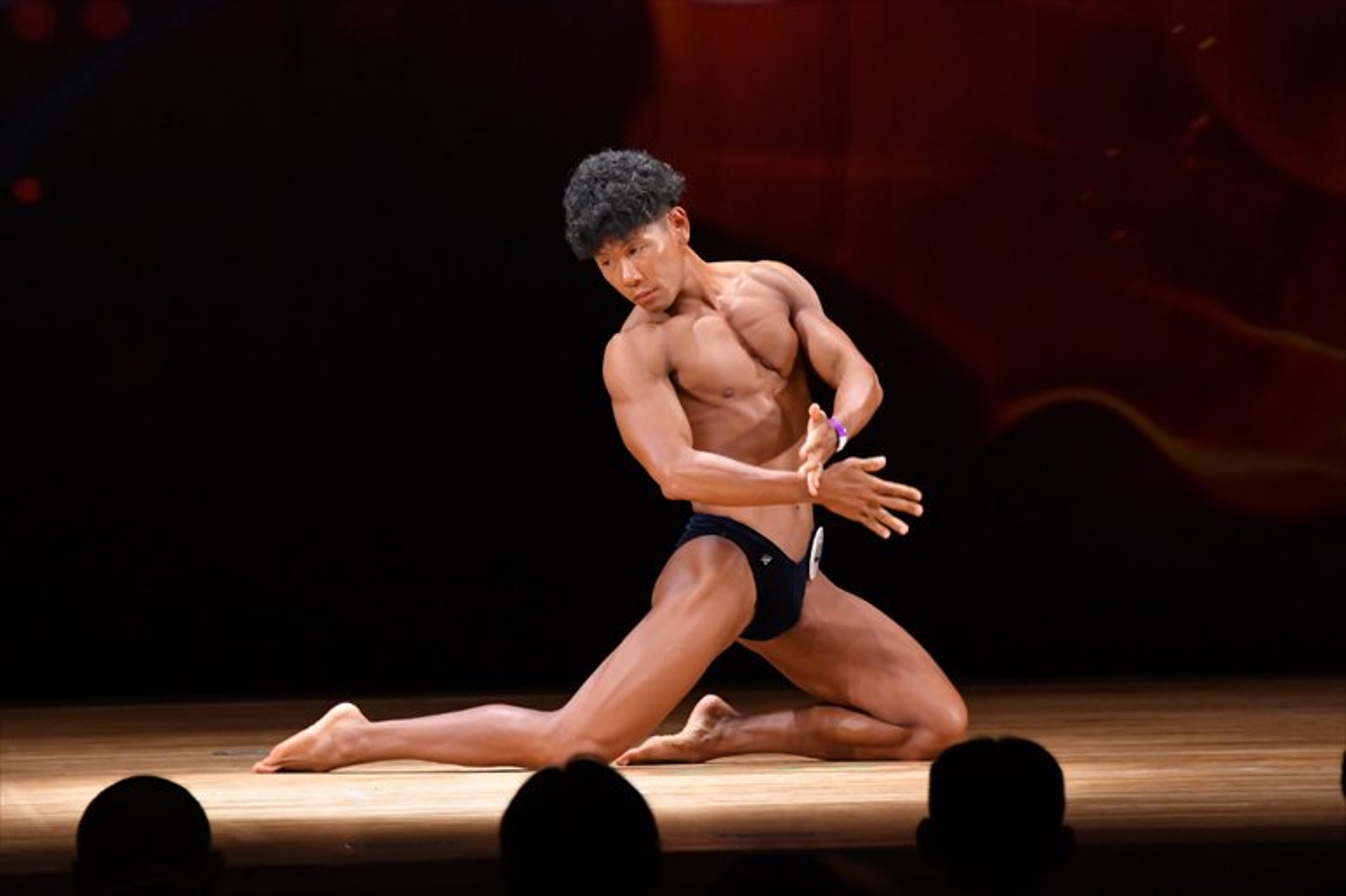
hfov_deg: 6.9
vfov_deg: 4.6
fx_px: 11211
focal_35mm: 300
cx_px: 673
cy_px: 448
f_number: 5.6
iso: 4000
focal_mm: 200
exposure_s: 1/400
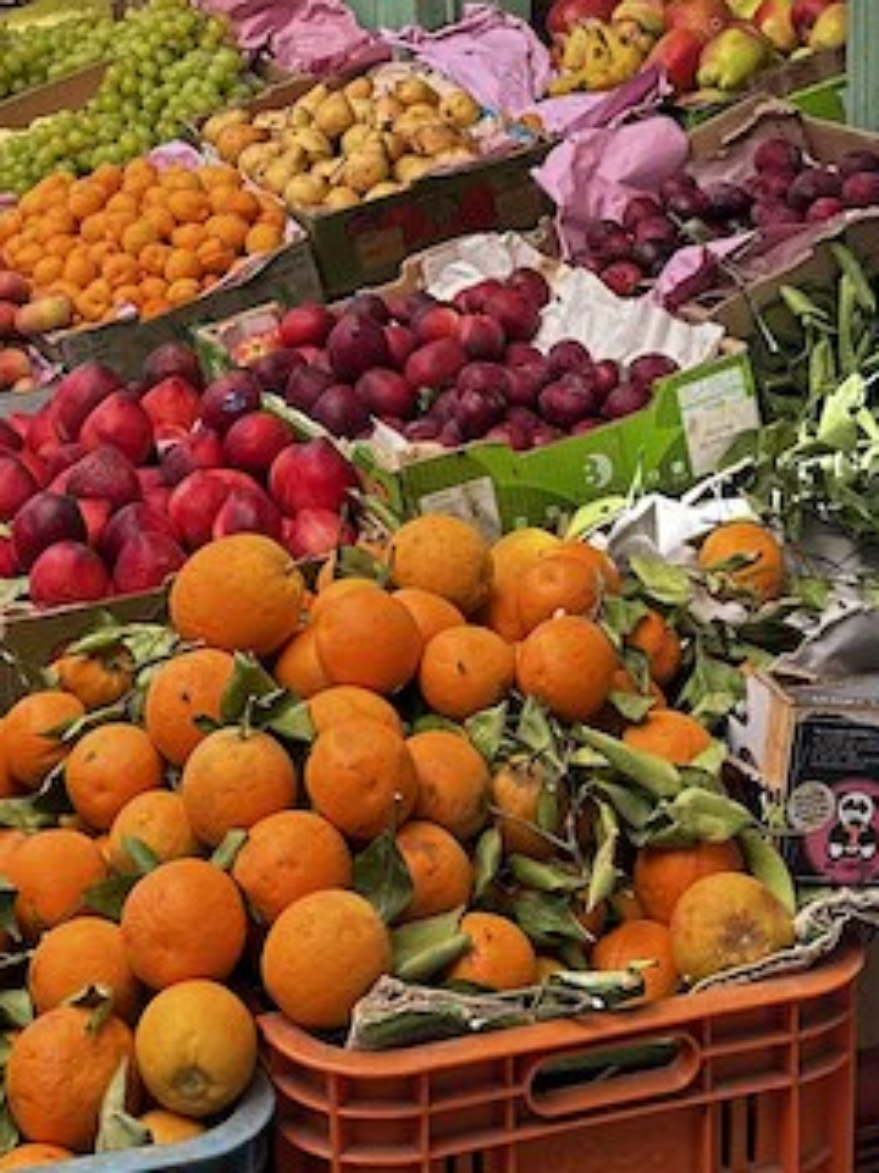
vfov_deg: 23.3
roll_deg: +0.2
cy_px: -38
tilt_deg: -9.1
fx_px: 2709
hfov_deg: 18.4
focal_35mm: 80
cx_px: 344
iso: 80
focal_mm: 6.86
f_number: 1.78
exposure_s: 1/365
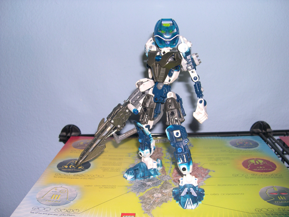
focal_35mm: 38
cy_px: 108
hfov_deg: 49.0
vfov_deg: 37.7
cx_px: 144
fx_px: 317
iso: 100
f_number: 2.8
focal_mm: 8
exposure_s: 1/60
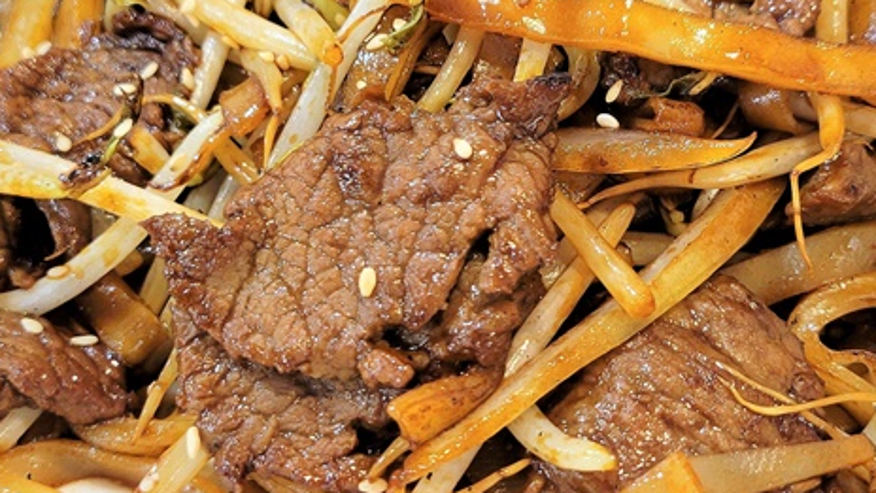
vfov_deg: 19.7
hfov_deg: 34.3
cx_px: 470
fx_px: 1417
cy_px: 172
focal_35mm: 61
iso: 200
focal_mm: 5.4
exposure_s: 1/60
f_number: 1.8
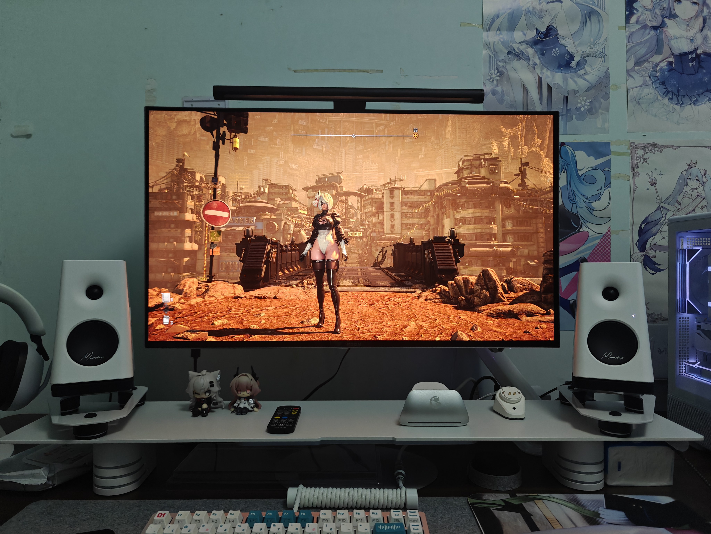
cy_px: 267
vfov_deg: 58.9
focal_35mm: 23
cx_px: 356
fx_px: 472
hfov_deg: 73.9
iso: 640
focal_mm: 6.06
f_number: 1.6
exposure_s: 1/100
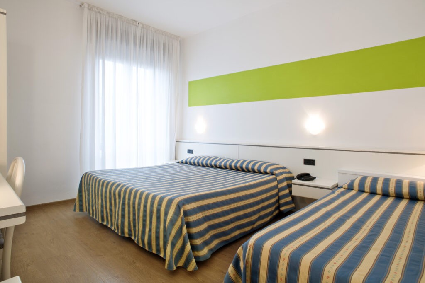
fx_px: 236
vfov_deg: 61.9
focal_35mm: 20
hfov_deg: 84.0
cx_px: 212
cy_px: 142
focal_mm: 20
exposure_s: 1
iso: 160
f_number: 16
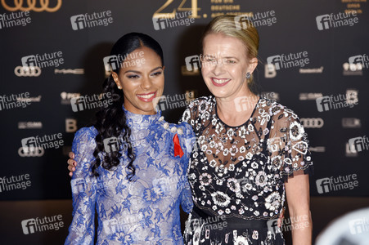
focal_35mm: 92
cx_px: 184
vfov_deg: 14.8
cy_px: 122
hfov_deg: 22.2
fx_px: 942
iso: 320
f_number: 5
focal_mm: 92
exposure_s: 1/200
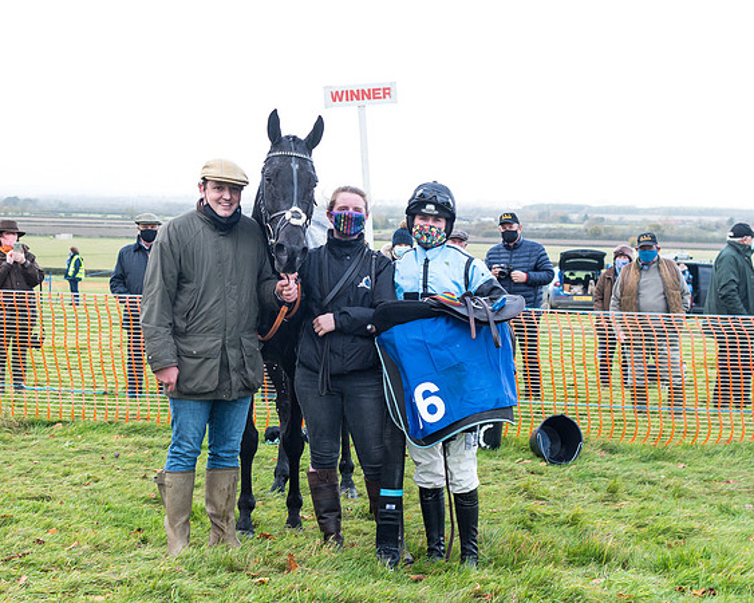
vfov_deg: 24.4
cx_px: 317
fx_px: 1394
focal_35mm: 63
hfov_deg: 30.2
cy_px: 278
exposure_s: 1/1000
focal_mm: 35
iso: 1250
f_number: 5
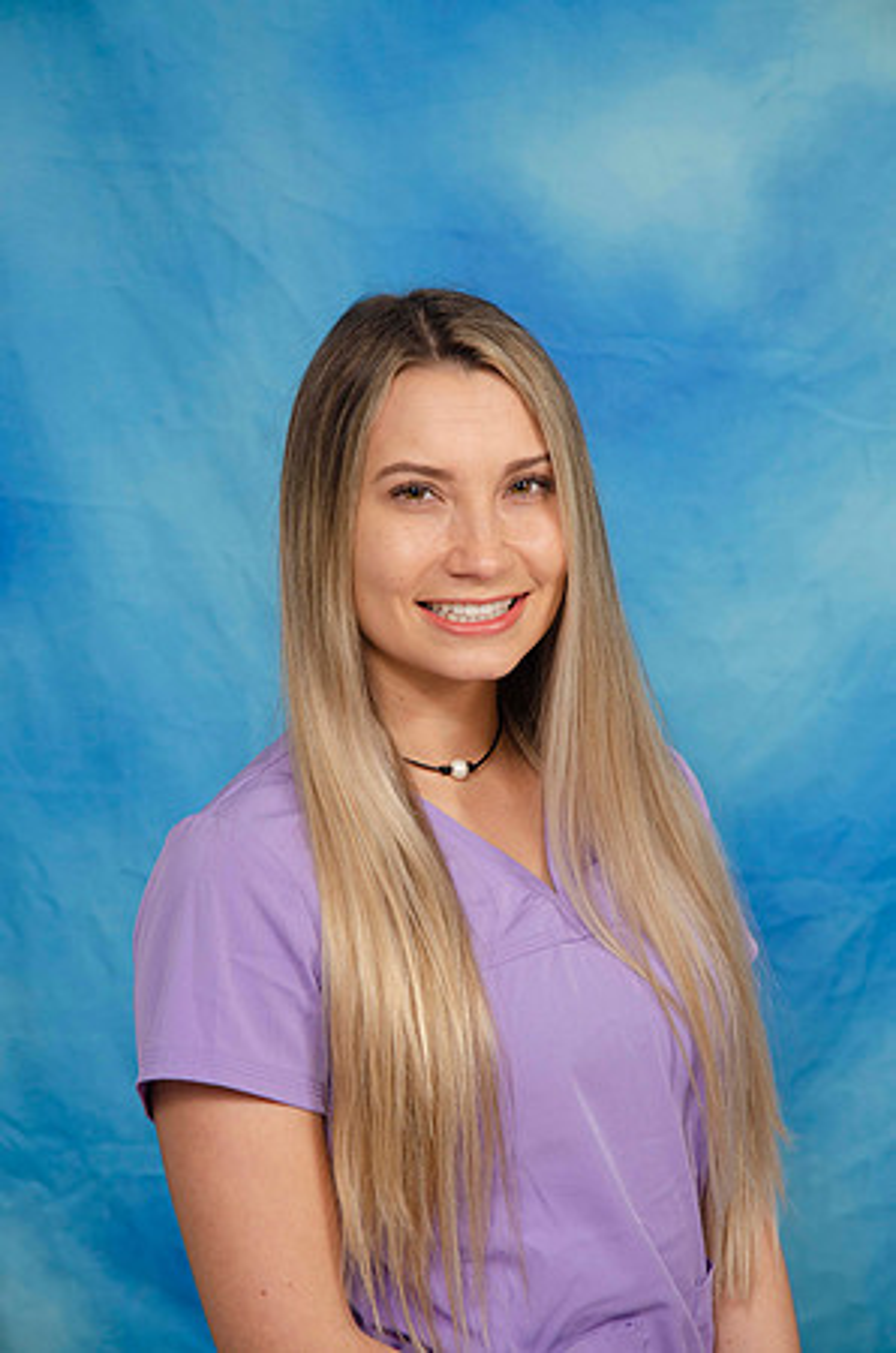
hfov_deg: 13.0
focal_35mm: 105
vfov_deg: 19.5
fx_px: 3938
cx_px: 448
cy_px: 676
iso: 200
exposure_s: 1/60
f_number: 5.6
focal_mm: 70
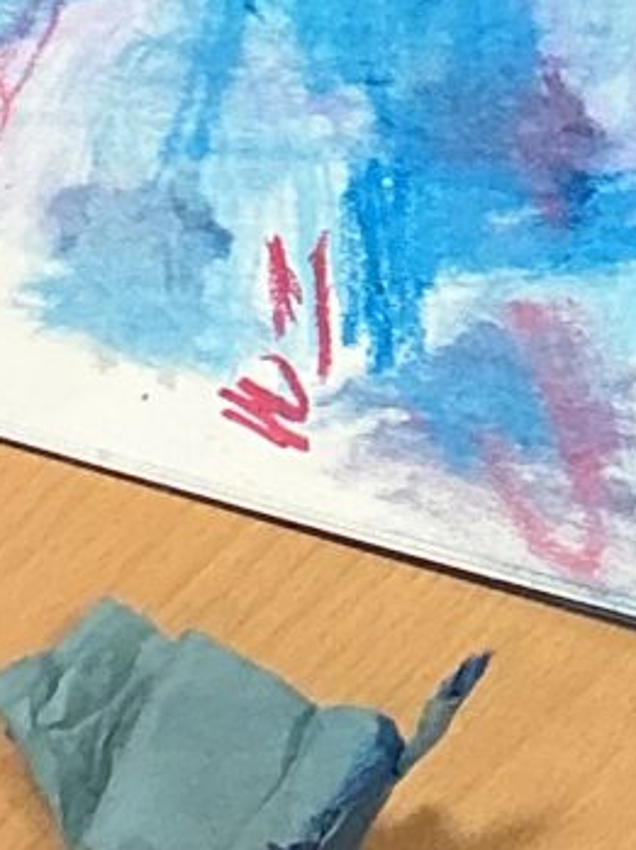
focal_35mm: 213
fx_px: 5228
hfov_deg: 6.9
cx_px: 804
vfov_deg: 8.8
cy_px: -862
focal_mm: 3
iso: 80
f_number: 1.8
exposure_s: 1/60
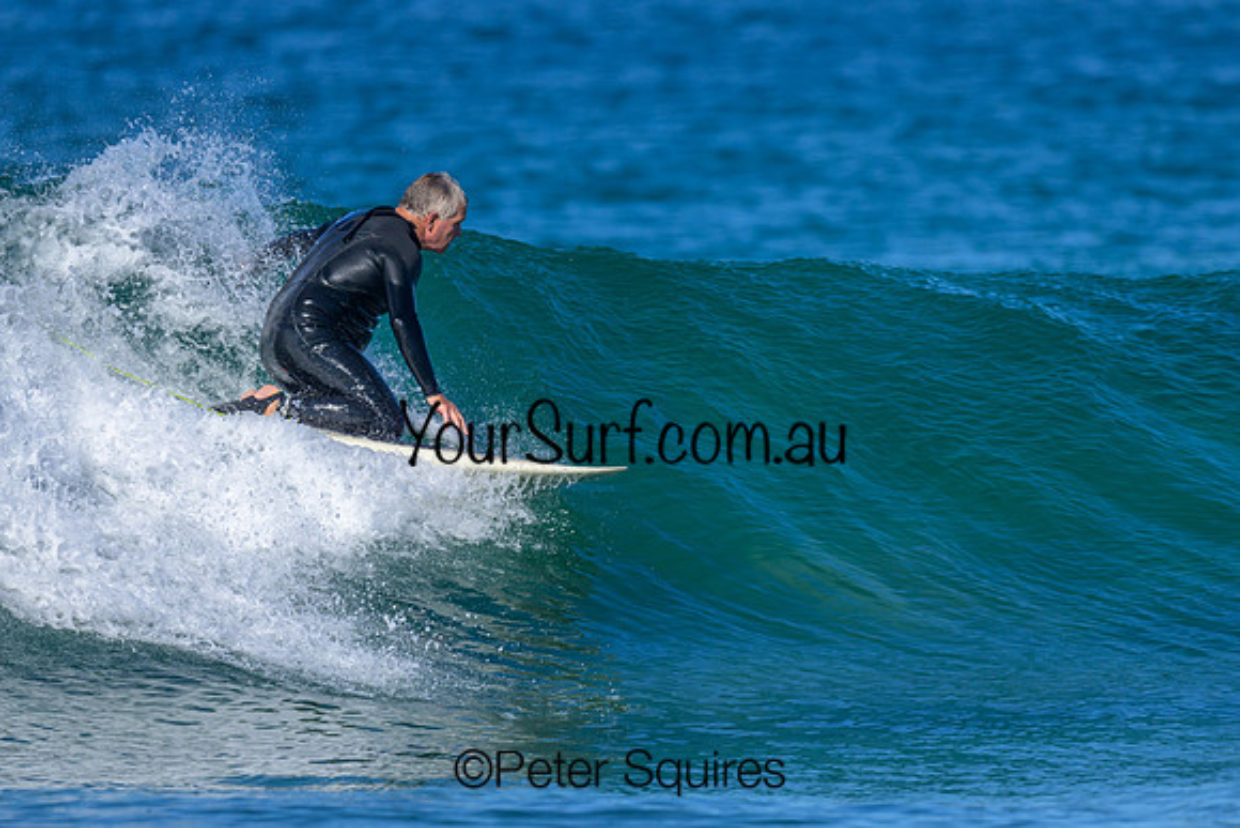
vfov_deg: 1.4
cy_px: 406
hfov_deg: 2.1
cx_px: 676
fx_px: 33250
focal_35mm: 965
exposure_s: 1/2000
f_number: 6.3
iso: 360
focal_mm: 800
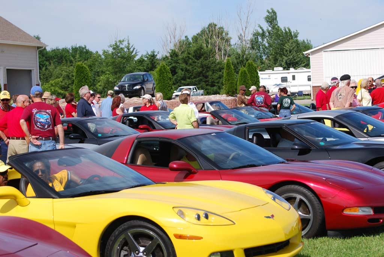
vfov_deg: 13.1
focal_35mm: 105
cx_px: 192
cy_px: 128
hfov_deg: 19.4
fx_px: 1121
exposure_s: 1/500
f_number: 5.6
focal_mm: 70
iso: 100
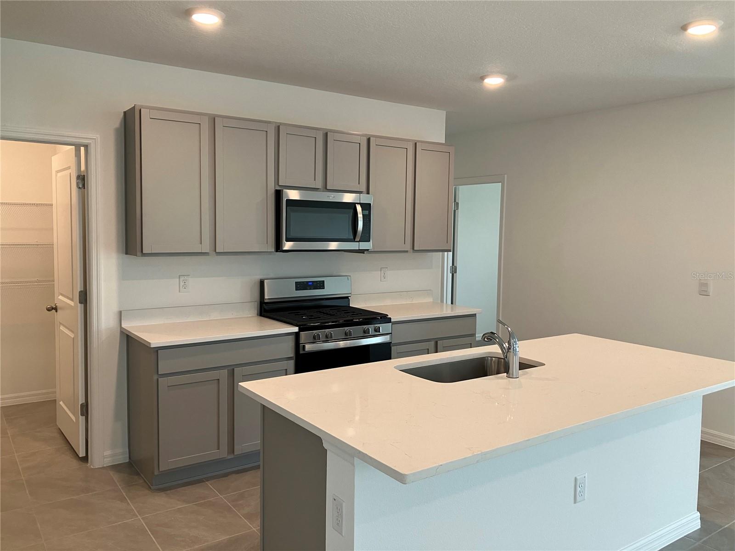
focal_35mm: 28
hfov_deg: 63.4
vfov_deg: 49.7
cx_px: 368
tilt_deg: -3.7
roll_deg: -0.3
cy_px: 276
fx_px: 595
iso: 80
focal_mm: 3.99
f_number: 1.8
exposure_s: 1/60
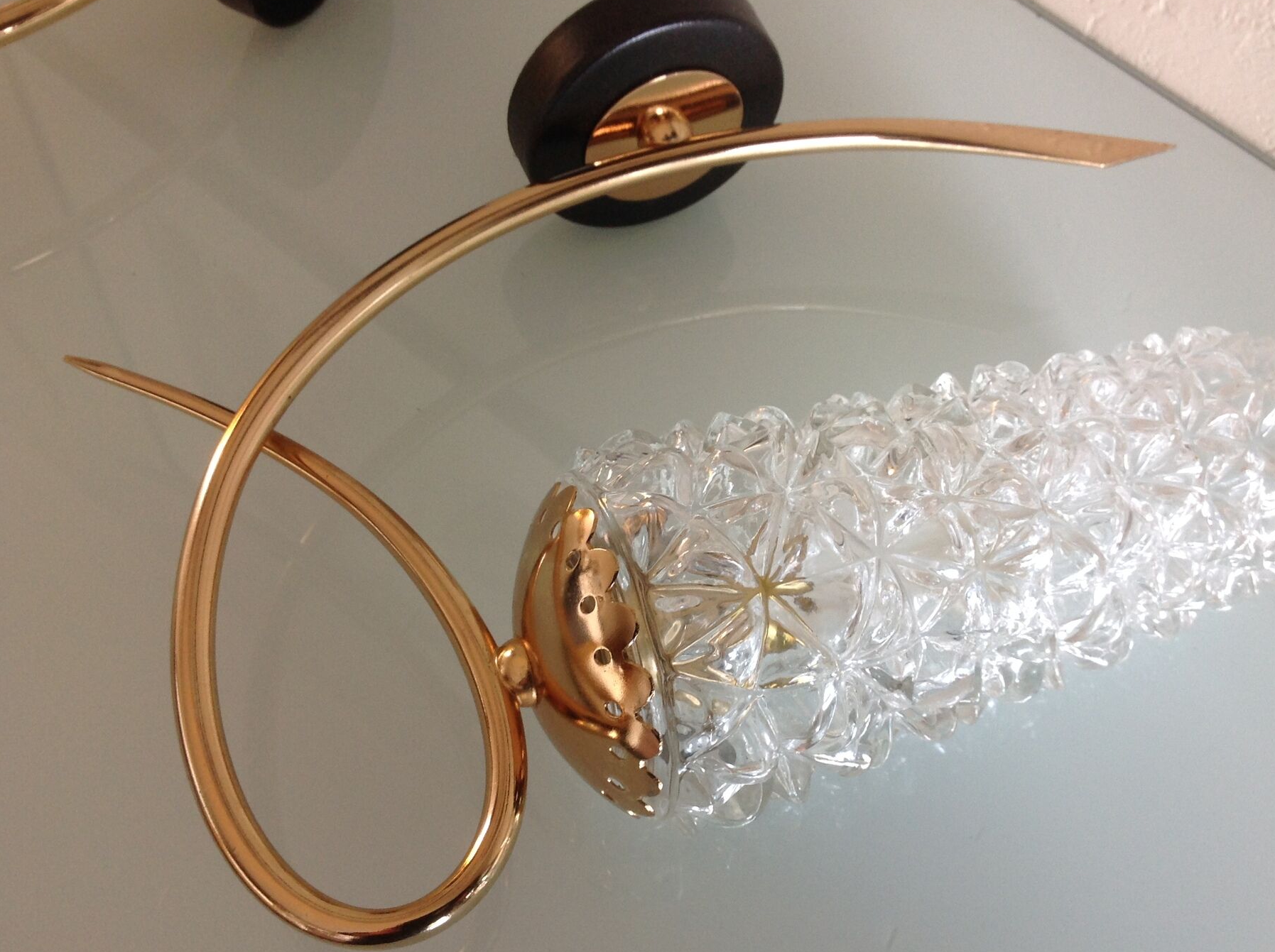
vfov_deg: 36.7
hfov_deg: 47.9
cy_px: 497
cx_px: 685
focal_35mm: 39
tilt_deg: -64.1
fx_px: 1434
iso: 64
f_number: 2.4
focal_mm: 4.28
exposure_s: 1/15
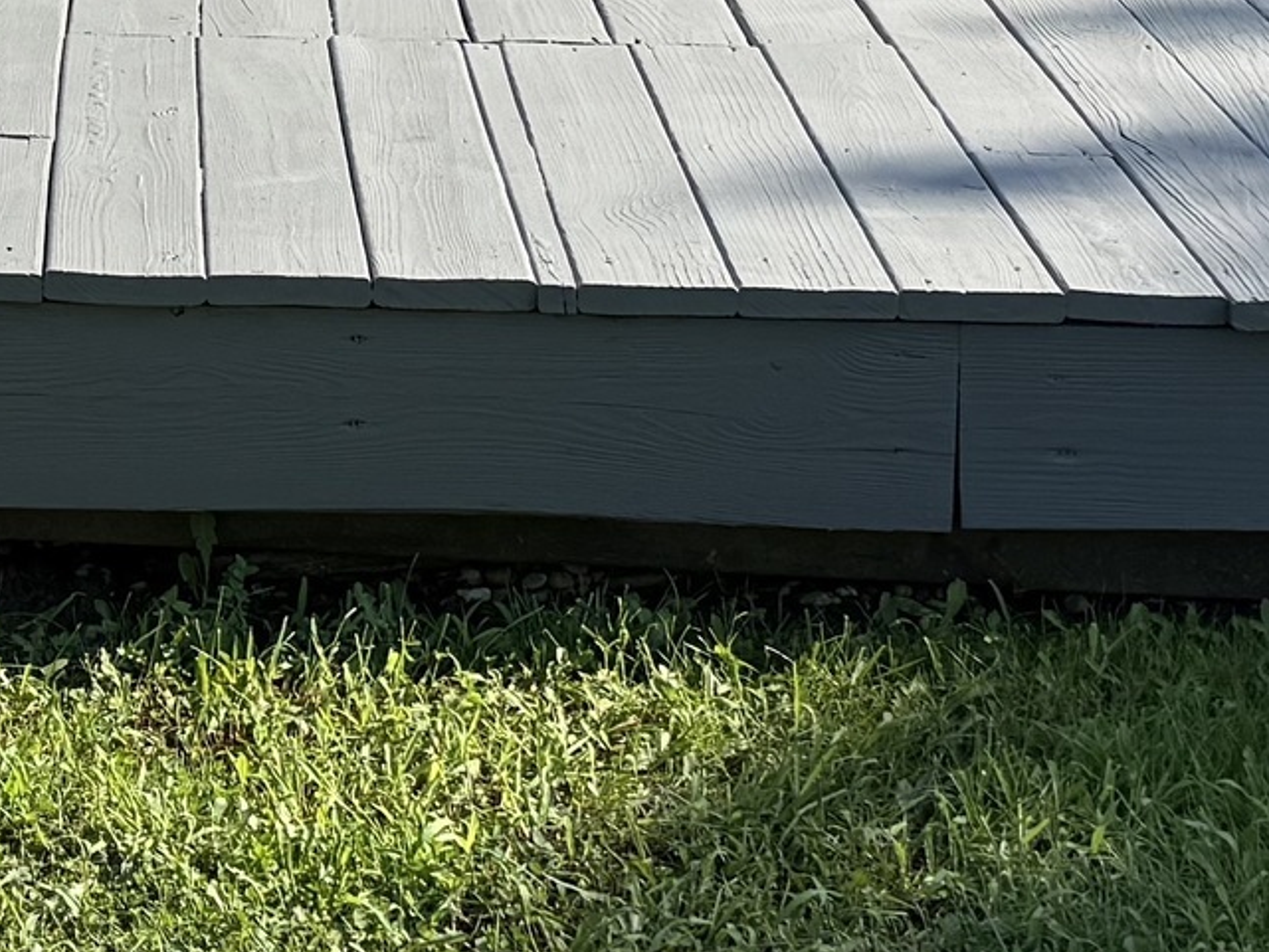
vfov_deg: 12.2
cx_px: 133
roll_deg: -1.8
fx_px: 4217
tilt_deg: -8.0
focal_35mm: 115
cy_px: -509
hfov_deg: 16.9
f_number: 1.78
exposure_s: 1/3953
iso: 80
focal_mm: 6.76
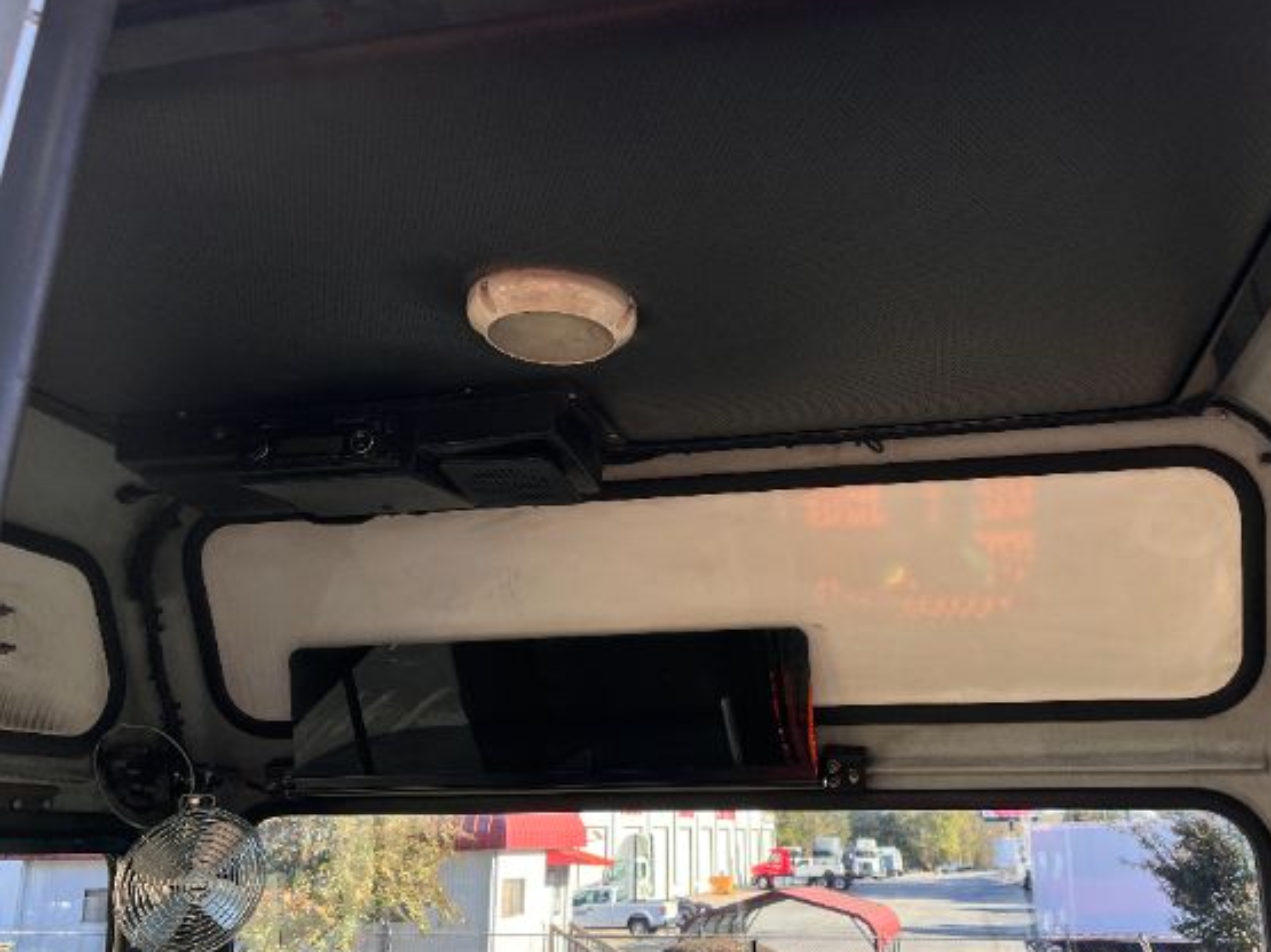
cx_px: 731
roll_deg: +1.4
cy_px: 467
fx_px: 1101
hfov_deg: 59.7
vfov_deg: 46.8
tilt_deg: +15.7
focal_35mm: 30
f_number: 1.6
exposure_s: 1/461
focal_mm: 5.1
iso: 50
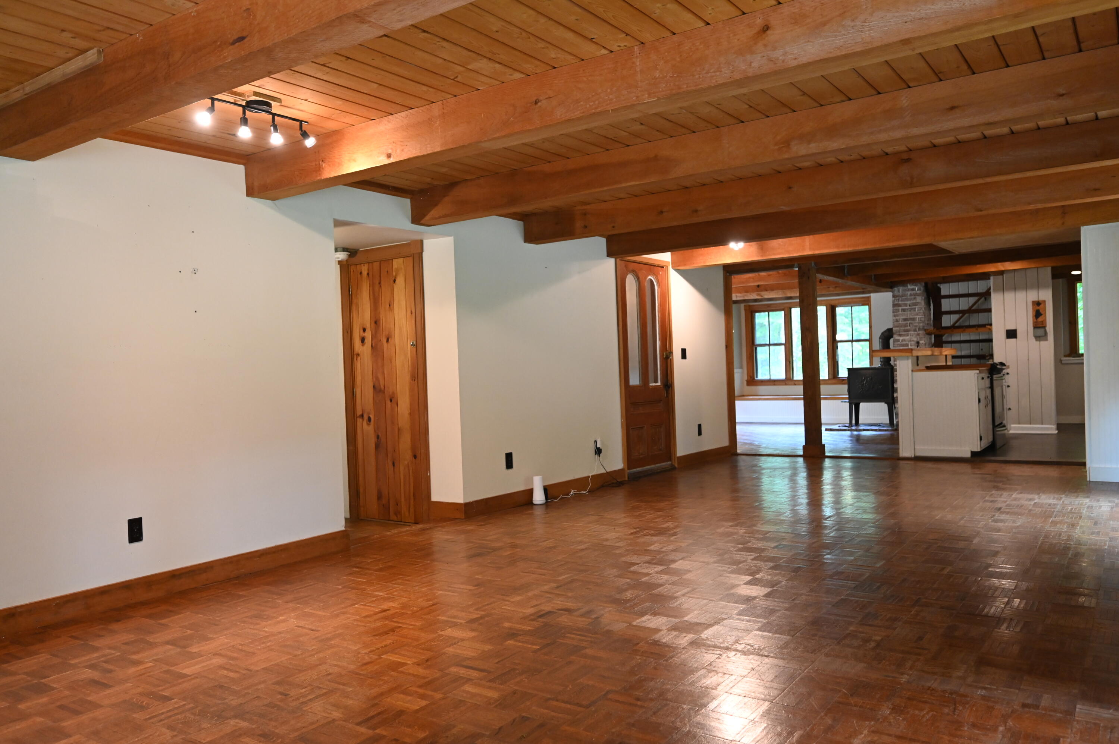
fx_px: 792
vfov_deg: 50.3
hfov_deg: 70.5
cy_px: 372
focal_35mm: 26
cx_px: 560
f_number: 4
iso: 2500
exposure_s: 1/125
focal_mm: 25.5
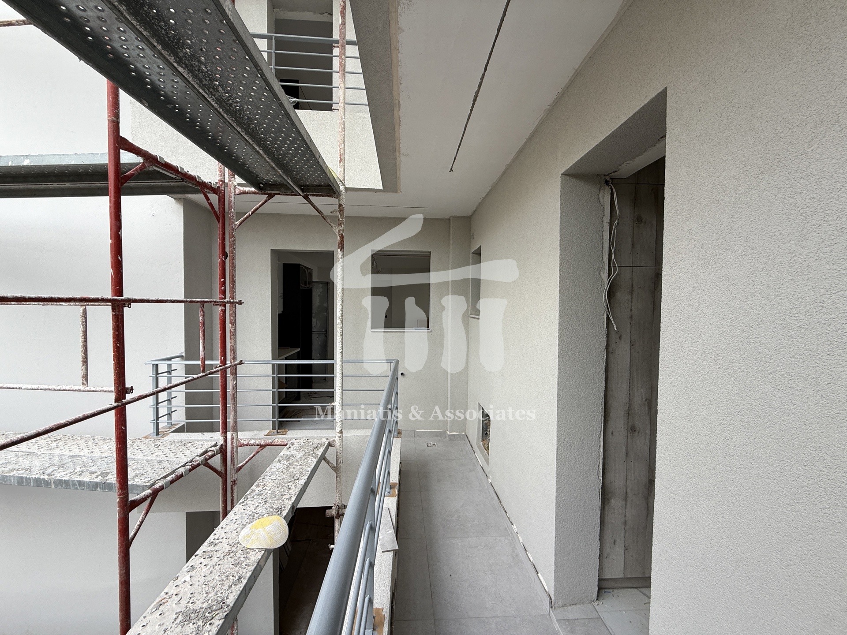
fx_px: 343
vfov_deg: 85.7
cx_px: 424
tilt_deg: -2.3
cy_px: 318
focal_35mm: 14
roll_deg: +0.4
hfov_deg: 102.1
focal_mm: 2.22
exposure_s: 1/118
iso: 50
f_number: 2.2
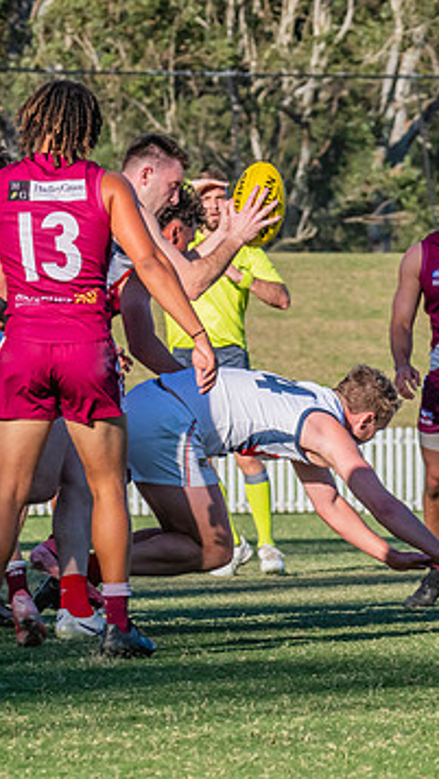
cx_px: -120
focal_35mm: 510
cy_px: 353
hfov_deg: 2.4
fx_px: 10547
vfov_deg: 4.2
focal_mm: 210
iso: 800
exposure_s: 1/1250
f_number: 11
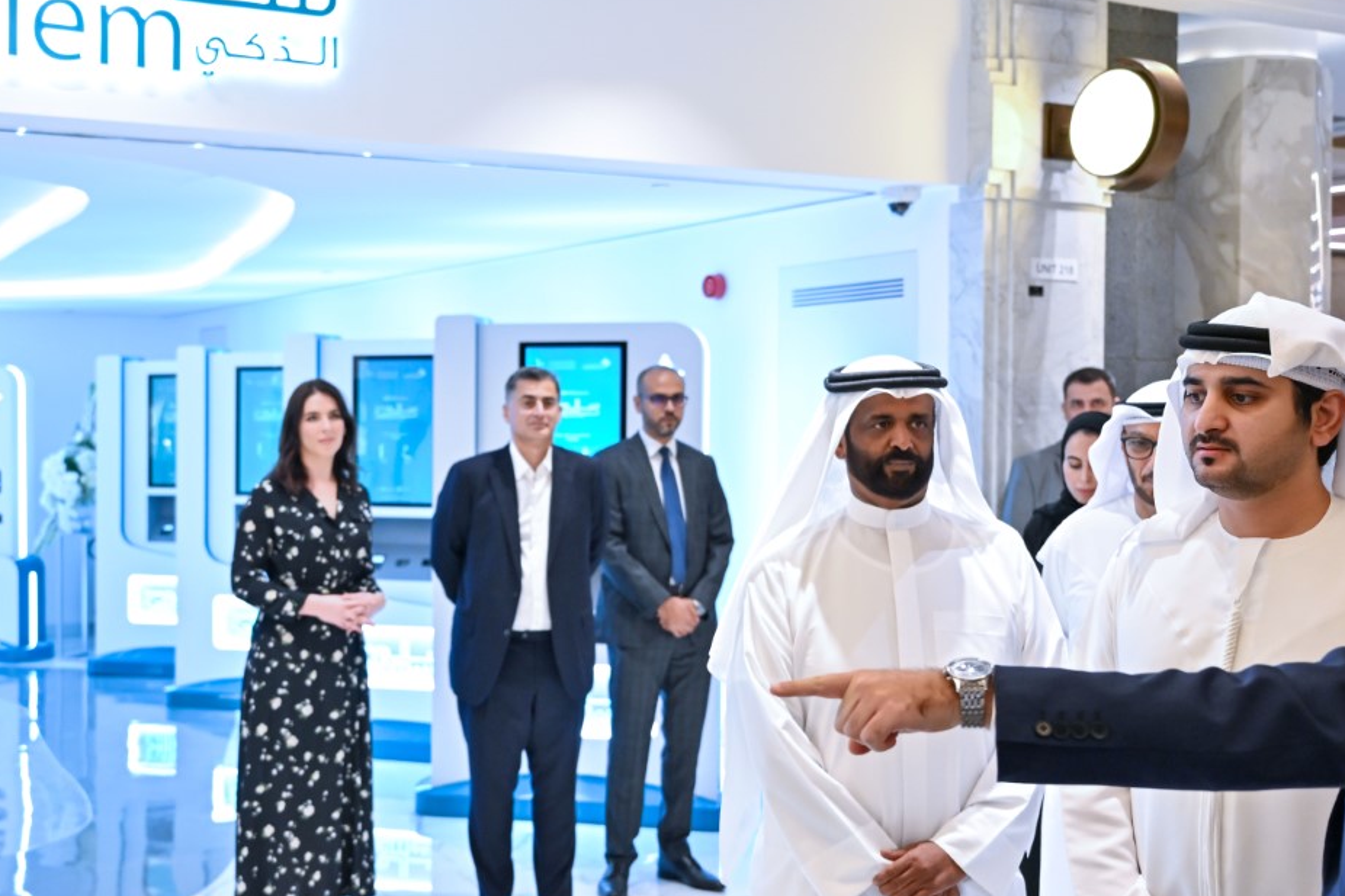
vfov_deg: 31.2
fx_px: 1569
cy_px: 693
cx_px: 562
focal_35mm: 42
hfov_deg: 46.2
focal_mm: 24
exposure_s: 1/200
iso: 1000
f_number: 2.8
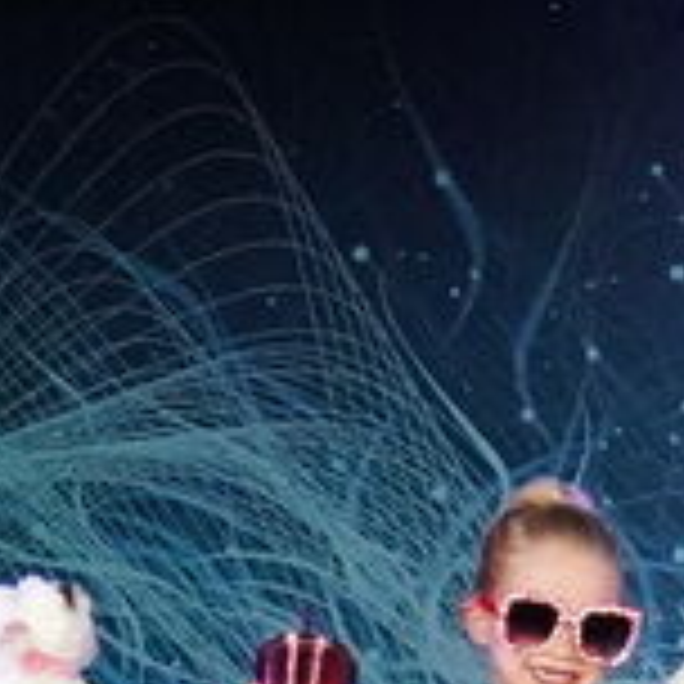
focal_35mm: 291
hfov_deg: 6.0
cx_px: 616
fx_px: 6505
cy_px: 808
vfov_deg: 6.0
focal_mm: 34
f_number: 4
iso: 12800
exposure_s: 1/640
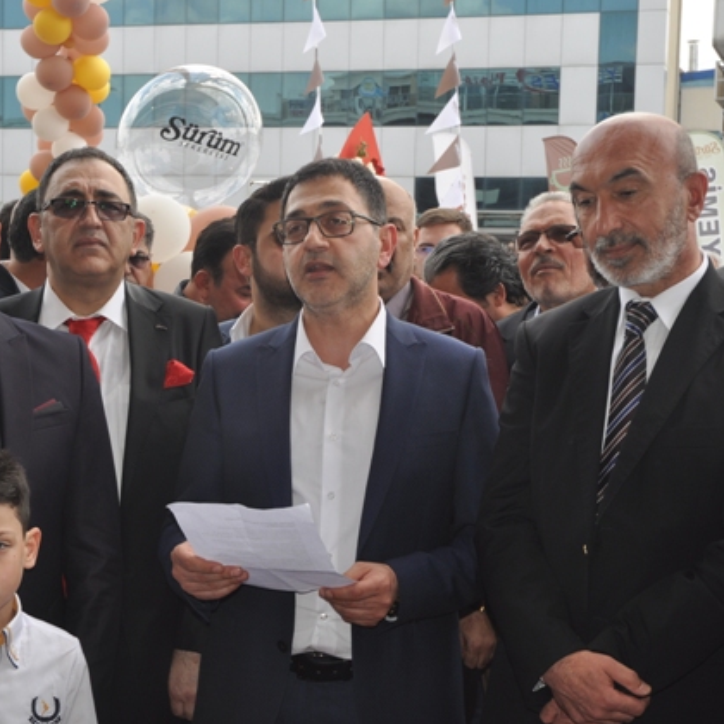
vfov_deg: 26.1
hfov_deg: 26.0
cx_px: 286
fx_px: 1562
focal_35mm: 66
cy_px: 359
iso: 200
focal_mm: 34
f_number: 7.1
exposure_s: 1/200
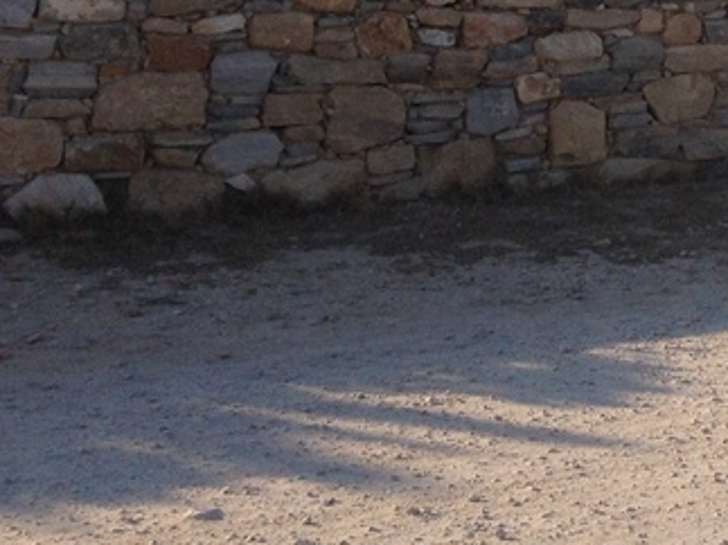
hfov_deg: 13.5
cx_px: 1350
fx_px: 2733
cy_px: -259
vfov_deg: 11.0
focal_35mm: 130
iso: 50
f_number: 2.4
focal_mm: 4.28
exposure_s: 1/1972
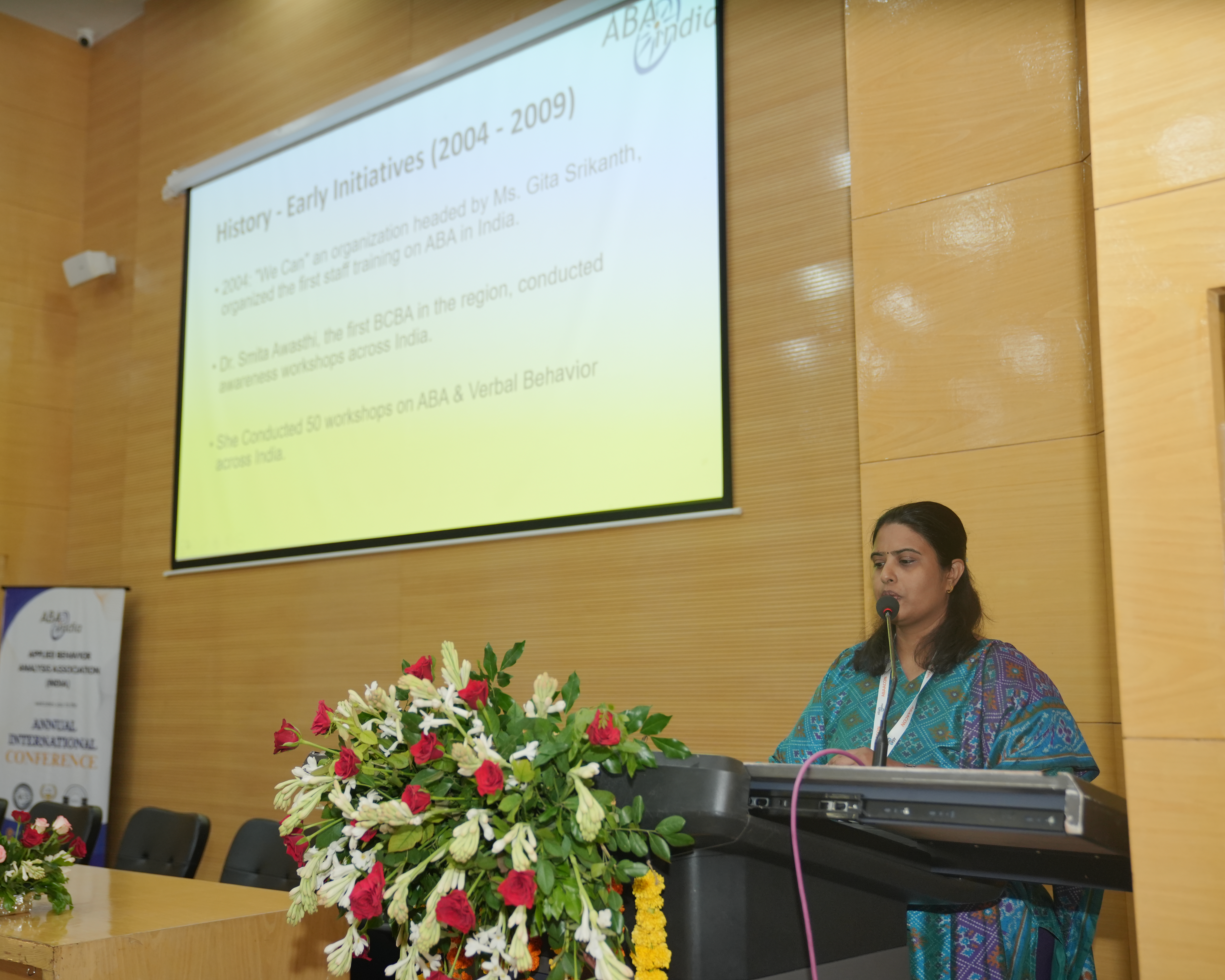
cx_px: 576
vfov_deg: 37.3
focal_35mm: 40
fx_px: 1450
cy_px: 492
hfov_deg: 45.8
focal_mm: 35
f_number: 2.8
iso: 800
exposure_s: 1/250
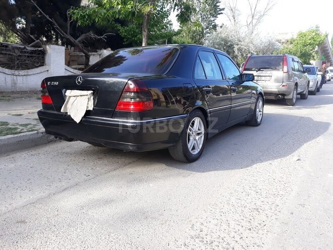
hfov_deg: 65.3
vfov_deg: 51.4
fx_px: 260
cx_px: 166
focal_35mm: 27
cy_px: 125
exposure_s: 1/246
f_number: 1.7
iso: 40
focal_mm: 3.71
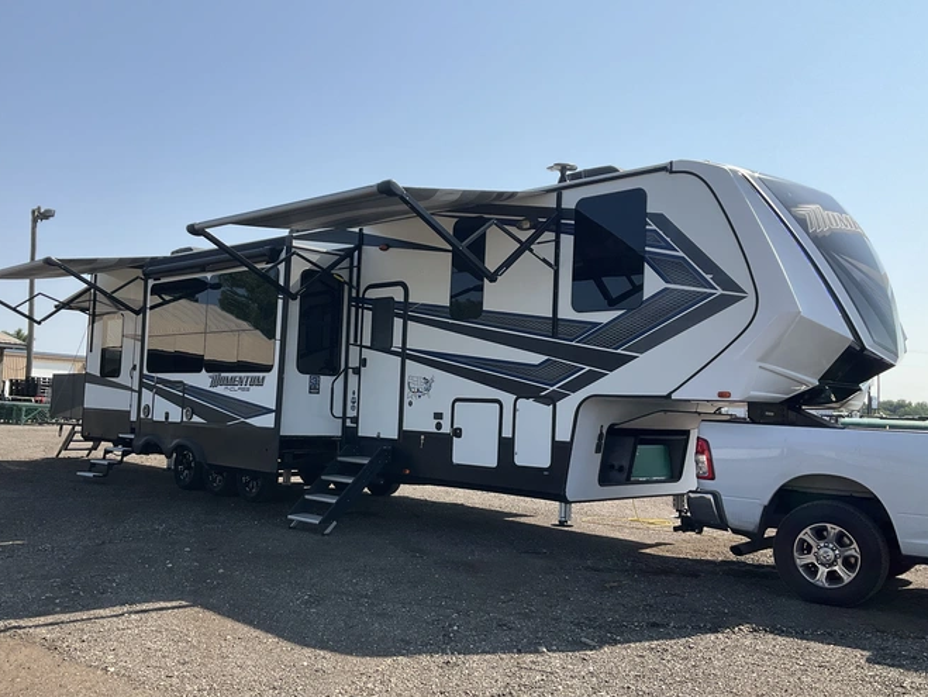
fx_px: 885
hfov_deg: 55.3
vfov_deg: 43.0
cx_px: 462
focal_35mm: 33
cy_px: 363
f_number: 1.8
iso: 25
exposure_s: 1/2058
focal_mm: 3
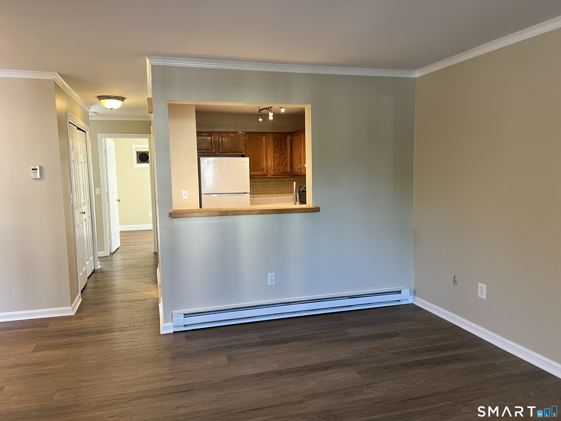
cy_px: 210
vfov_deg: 53.1
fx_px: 421
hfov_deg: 67.3
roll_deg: +1.4
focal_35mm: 26
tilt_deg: -5.3
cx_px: 280
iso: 100
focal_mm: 5.7
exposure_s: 1/60
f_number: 1.5
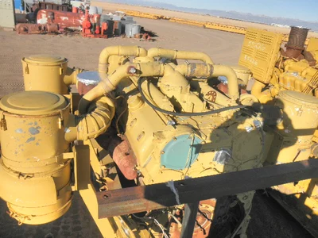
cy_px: 119
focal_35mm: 28
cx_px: 159
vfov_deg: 49.7
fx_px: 257
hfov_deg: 63.4
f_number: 8.5
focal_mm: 5
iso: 64
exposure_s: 1/160
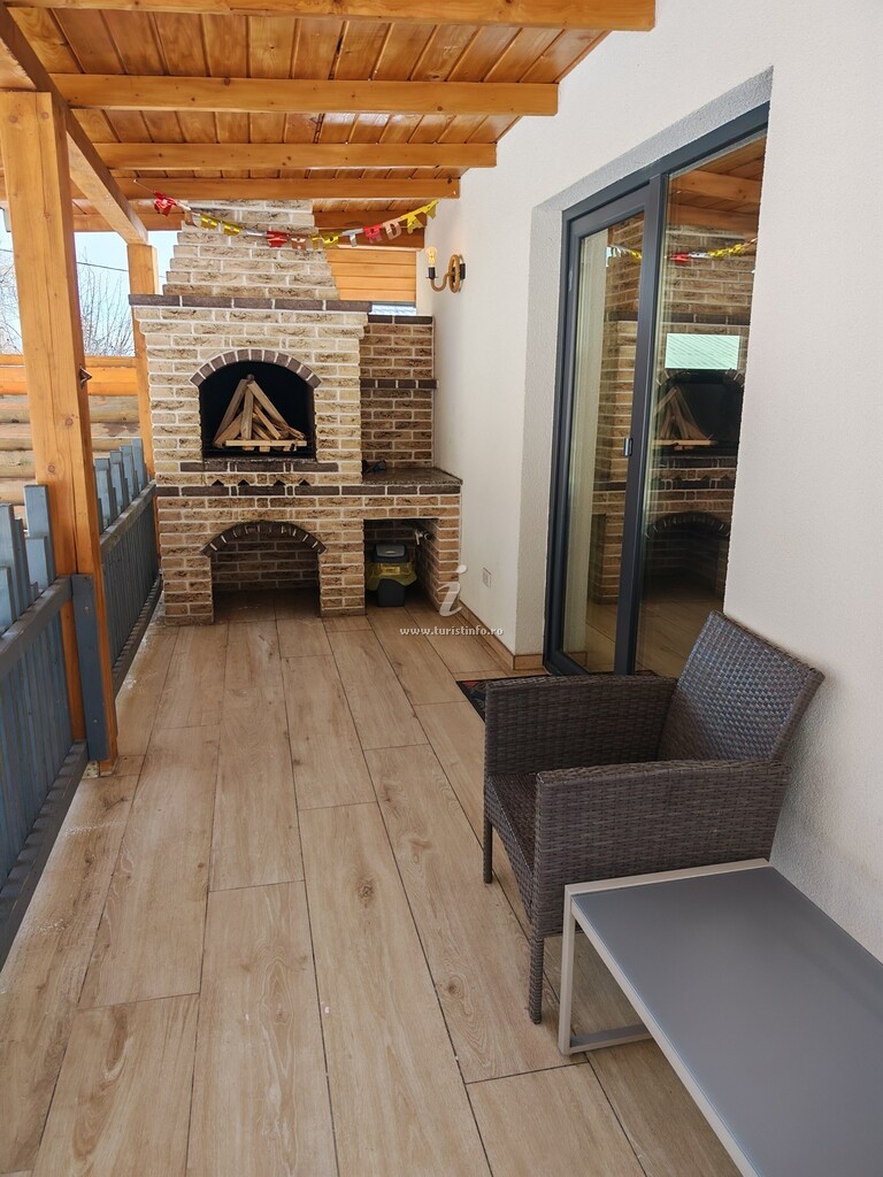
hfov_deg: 56.8
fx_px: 816
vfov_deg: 71.6
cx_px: 442
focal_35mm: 24
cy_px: 588
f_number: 2
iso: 100
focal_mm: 6.83
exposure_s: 1/1700
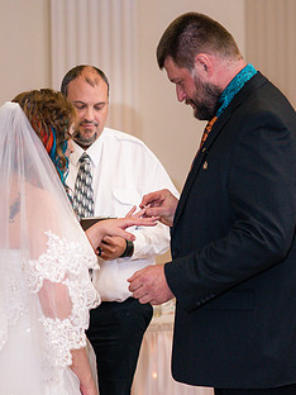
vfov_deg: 13.0
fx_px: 1733
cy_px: 222
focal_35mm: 152
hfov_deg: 9.8
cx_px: 143
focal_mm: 85
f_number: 3.2
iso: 800
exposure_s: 1/200
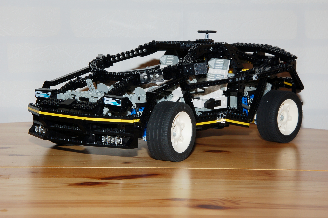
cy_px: 109
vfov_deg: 13.0
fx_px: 955
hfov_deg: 19.5
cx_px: 164
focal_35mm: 105
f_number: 13
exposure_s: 1/60
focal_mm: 70
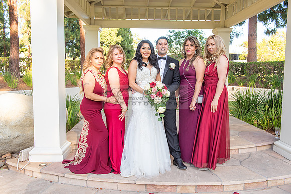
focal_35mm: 32
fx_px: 259
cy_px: 97
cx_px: 146
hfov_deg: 58.7
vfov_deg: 41.1
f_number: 5.6
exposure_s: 1/160
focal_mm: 32
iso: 200
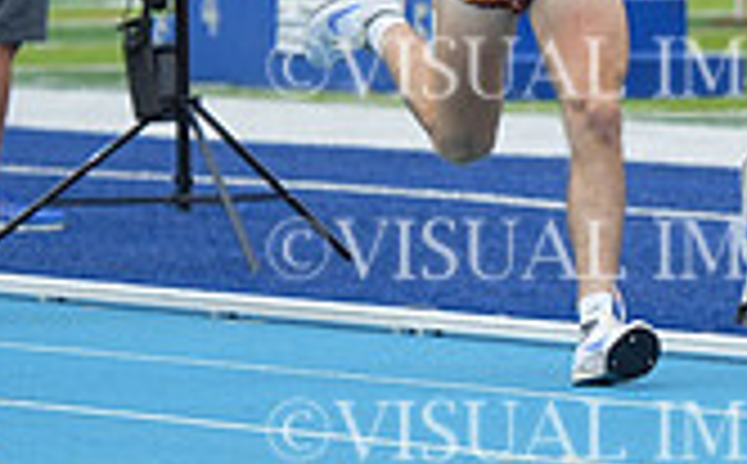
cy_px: -205
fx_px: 15238
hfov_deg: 2.8
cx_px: 918
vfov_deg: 1.7
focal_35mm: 750
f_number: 5.6
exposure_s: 1/1250
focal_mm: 210
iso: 400
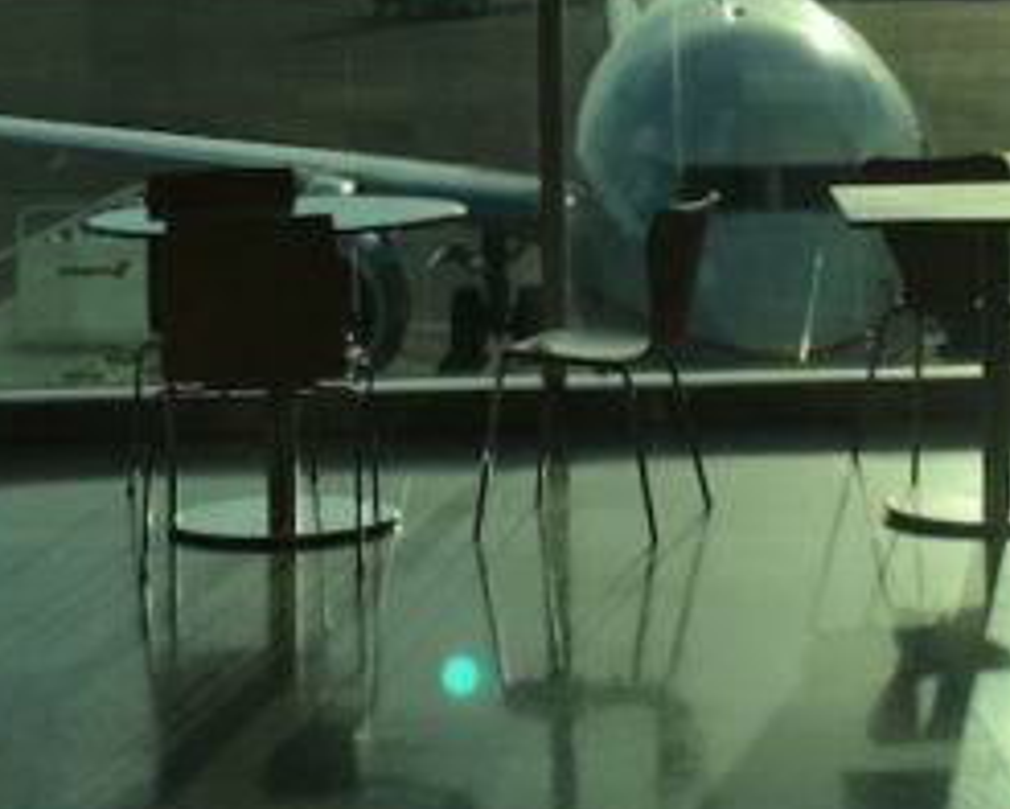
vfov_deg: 12.9
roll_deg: +0.4
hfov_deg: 16.2
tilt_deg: -1.8
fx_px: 3529
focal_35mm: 118
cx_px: 801
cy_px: 16
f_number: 2.2
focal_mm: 4.15
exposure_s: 1/2849
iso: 25
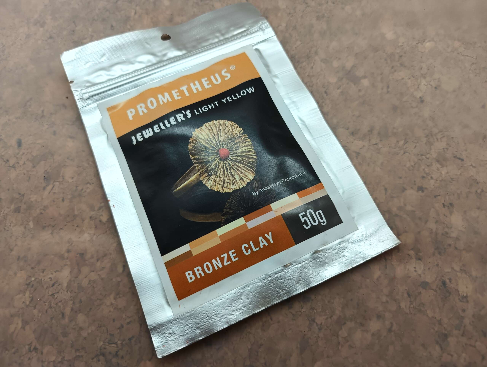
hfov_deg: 73.8
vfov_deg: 59.0
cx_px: 244
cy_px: 184
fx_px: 324
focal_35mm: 23
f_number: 1.69
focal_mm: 6.06
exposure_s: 1/100
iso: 320
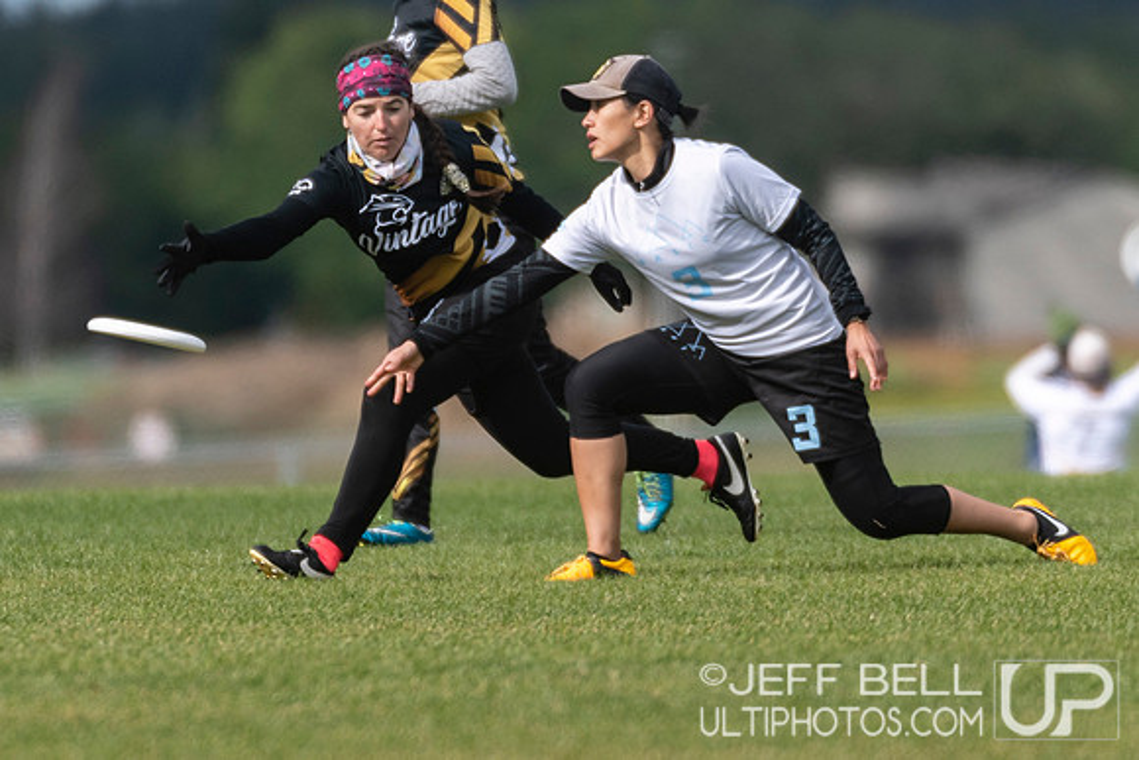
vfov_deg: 1.2
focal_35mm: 1111
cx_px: 532
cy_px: 299
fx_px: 35154
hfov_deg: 1.9
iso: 125
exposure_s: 1/1250
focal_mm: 400
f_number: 4
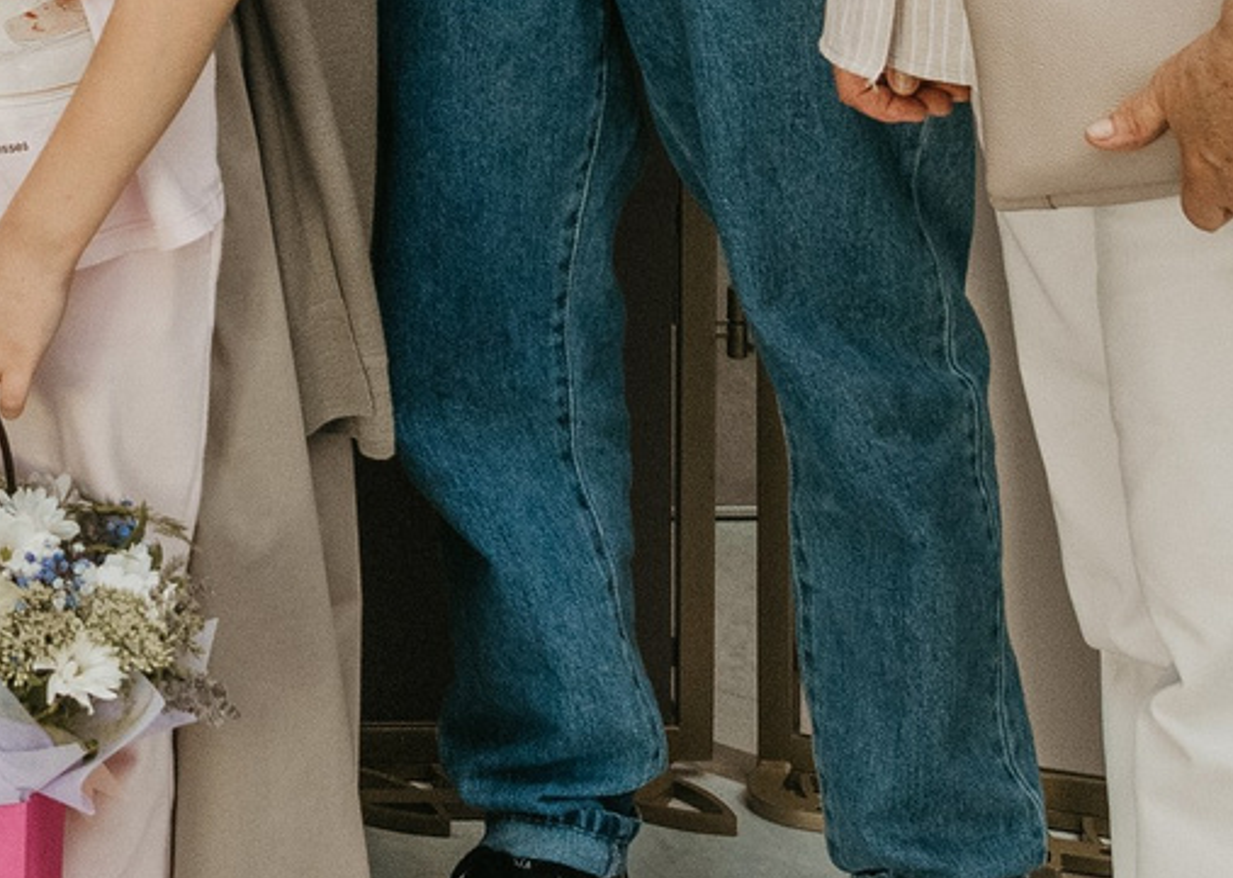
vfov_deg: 7.9
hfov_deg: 11.2
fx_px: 6087
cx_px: -505
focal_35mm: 174
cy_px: -853
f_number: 4.5
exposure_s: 1/160
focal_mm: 30
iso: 320
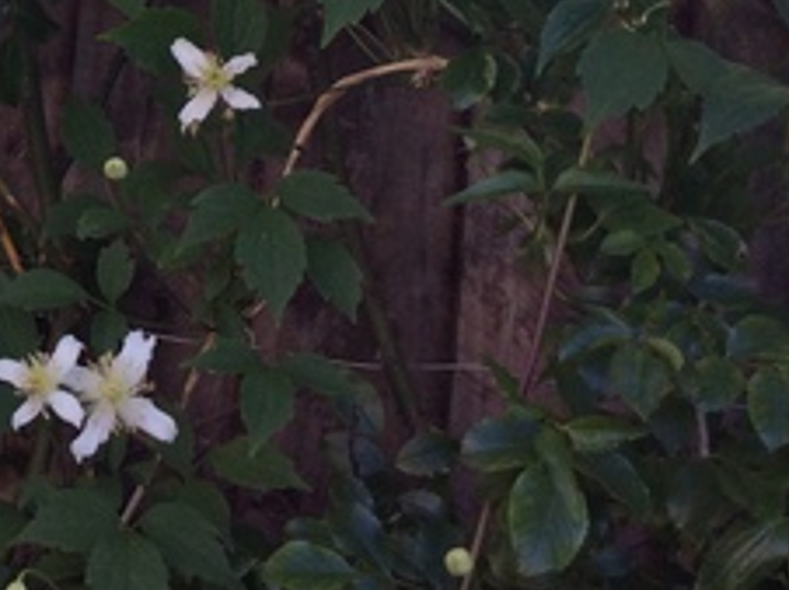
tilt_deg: +5.7
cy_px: -63
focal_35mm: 85
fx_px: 1935
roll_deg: -3.2
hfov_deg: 21.2
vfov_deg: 16.8
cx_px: -199
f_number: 2.4
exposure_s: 1/136
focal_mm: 3.3
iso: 32
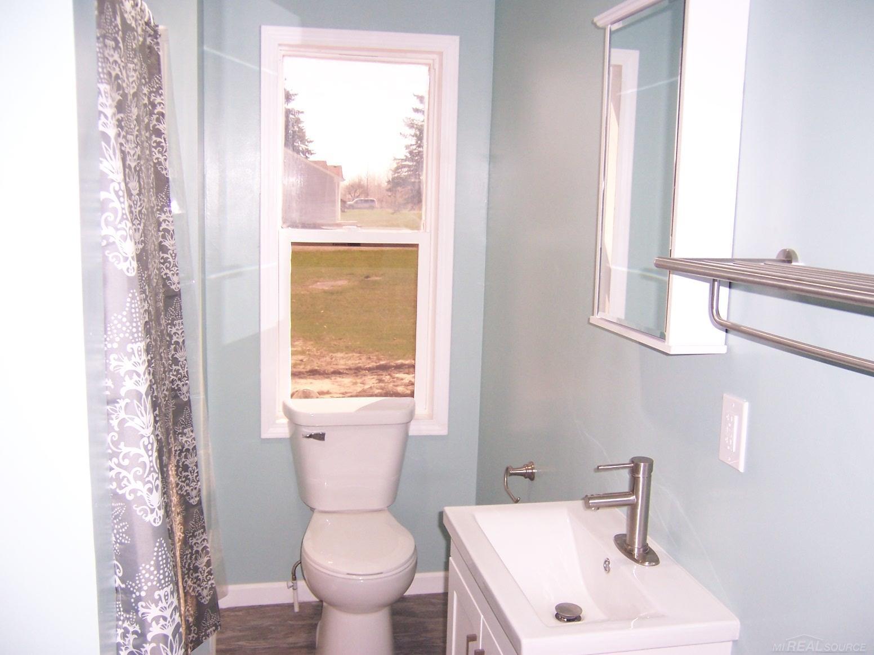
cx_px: 437
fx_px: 833
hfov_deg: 55.4
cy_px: 328
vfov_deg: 42.9
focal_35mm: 33
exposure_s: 1/60
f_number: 2.8
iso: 140
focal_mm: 5.5
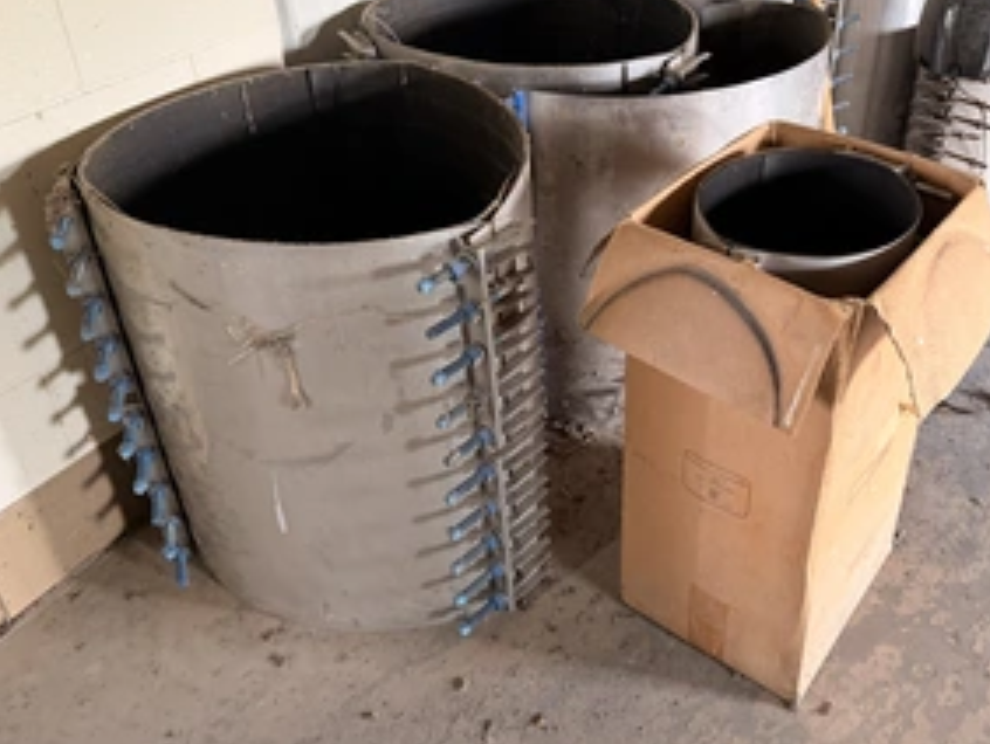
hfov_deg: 53.1
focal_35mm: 34
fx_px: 973
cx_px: 642
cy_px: 281
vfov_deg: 41.6
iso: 320
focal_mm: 6.76
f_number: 1.78
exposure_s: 1/60
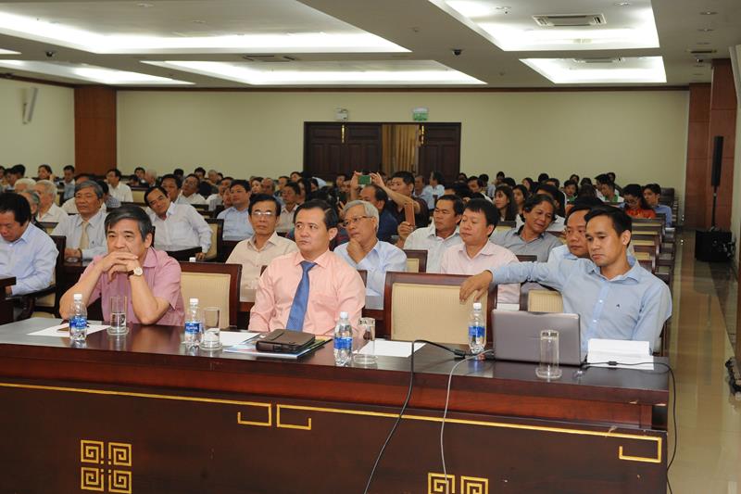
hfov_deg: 38.2
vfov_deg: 26.0
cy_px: 247
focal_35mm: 52
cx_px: 370
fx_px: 1070
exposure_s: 1/125
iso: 2000
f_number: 5.6
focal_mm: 52
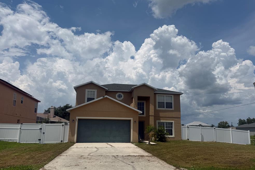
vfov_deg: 49.4
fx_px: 184
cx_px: 129
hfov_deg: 69.4
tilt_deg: +11.5
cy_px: 95
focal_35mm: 26
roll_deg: -1.3
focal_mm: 6.76
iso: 80
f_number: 1.78
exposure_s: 1/14286
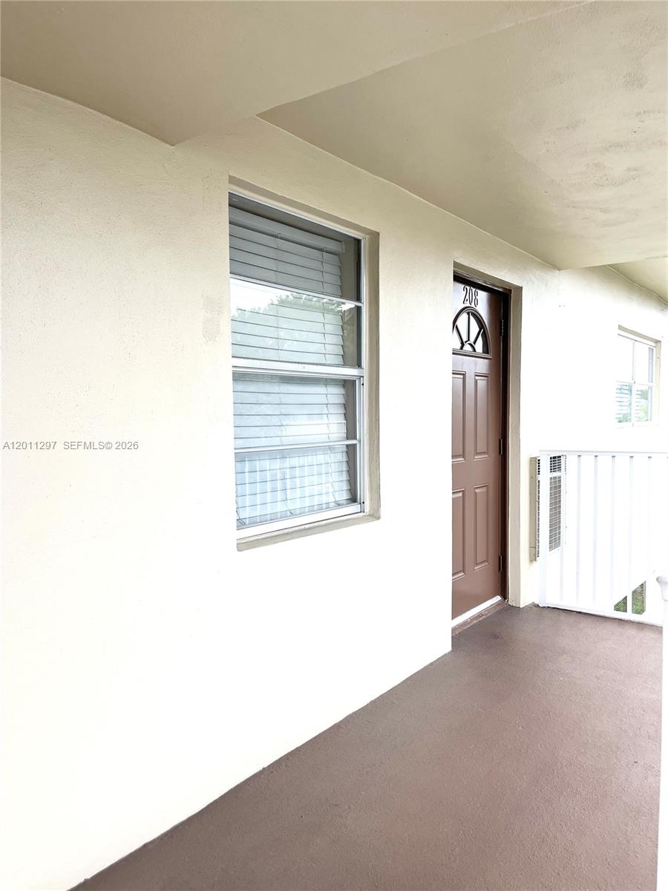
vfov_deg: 67.3
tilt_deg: -2.9
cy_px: 446
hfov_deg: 53.1
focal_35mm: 26
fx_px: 669
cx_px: 334
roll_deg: +0.6
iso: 50
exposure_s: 1/1018
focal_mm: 5.1
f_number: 1.6
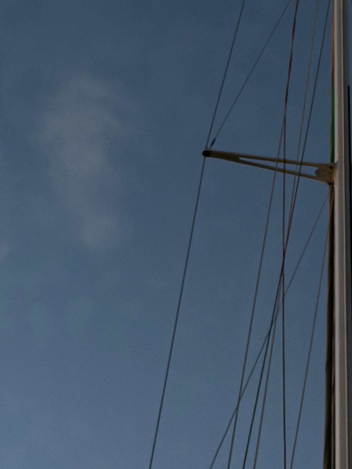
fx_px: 1383
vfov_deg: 19.2
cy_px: 139
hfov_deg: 14.3
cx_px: 358
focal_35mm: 102
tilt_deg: +53.6
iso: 800
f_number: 1.78
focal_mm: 6.76
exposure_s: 1/20
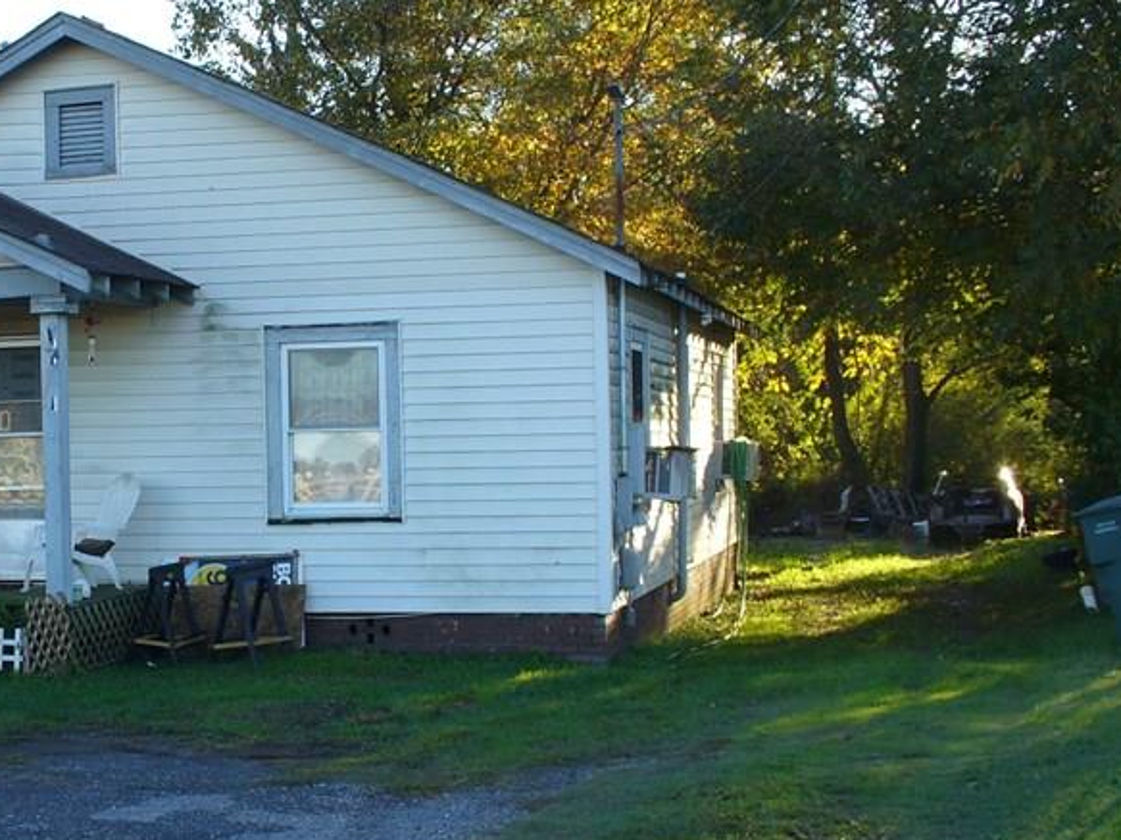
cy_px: 492
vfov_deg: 22.6
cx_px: 254
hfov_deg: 29.3
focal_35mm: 65
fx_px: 2105
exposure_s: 1/200
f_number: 2.8
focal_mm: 6.1
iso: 80
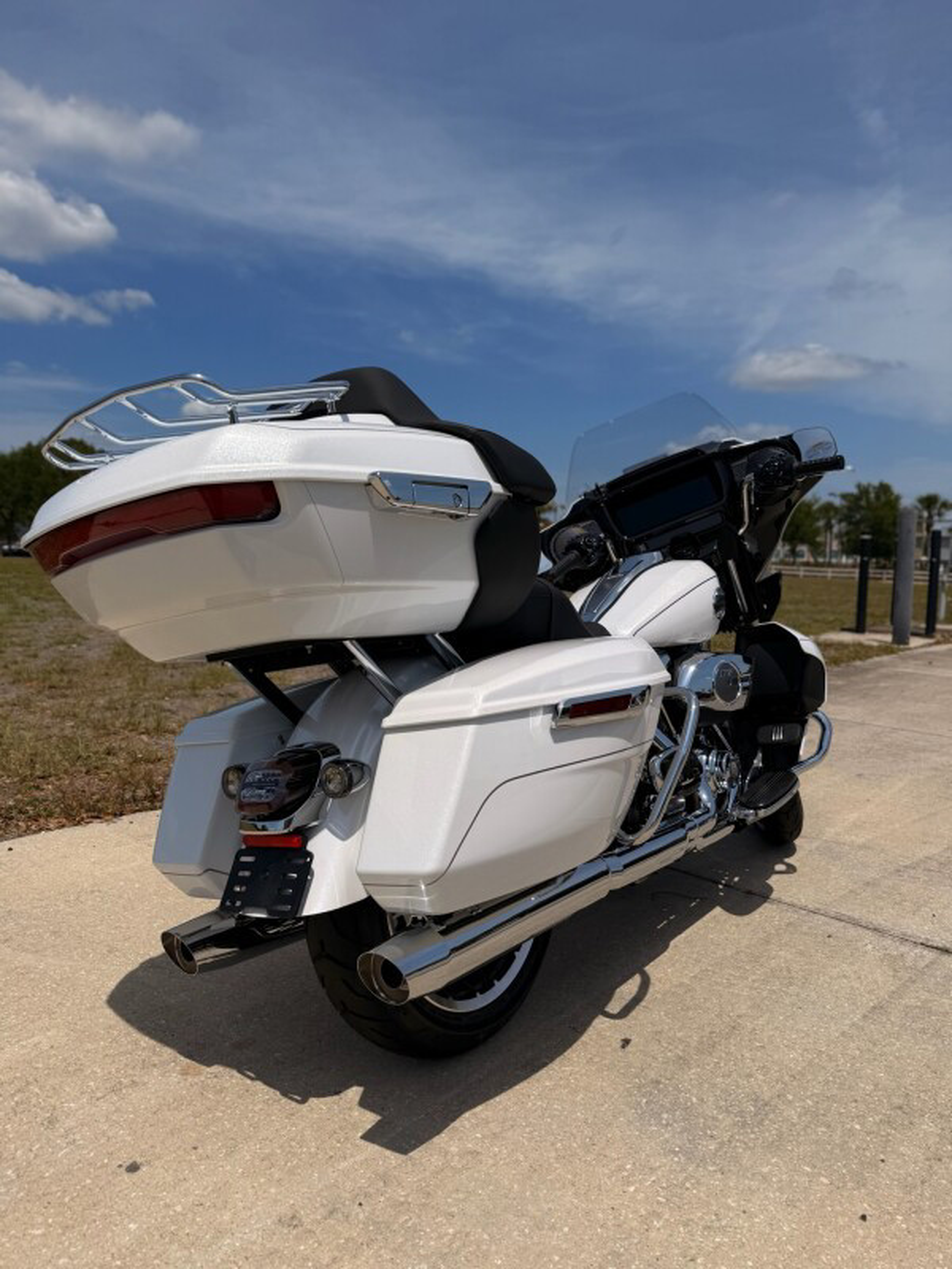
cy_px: 634
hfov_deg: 56.8
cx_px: 476
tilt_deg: -6.1
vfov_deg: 71.6
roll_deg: -1.8
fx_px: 880
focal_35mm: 24
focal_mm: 6.76
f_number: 1.78
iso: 80
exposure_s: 1/11905
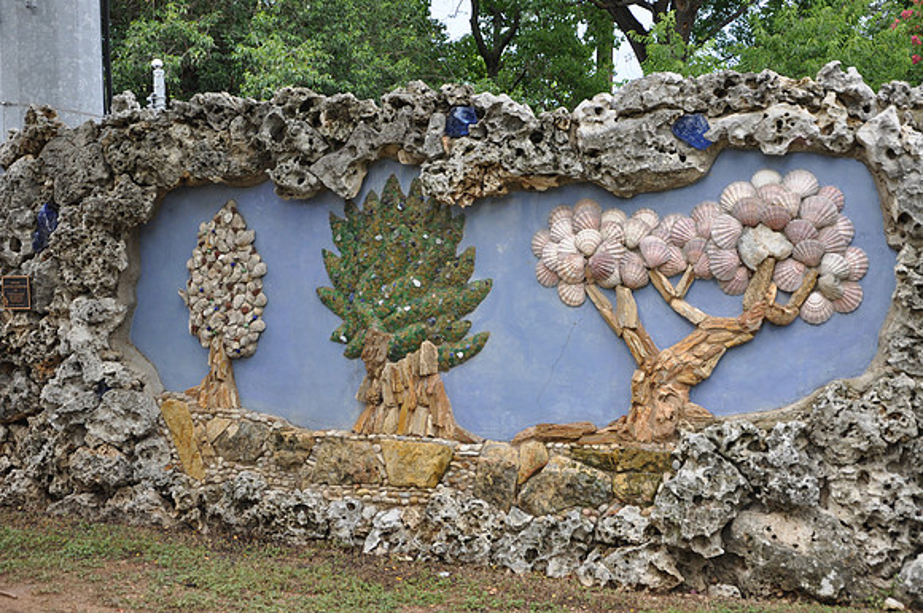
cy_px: 306
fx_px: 1843
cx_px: 462
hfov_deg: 28.1
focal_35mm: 72
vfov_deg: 18.9
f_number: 4.8
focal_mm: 48
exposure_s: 1/100
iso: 400
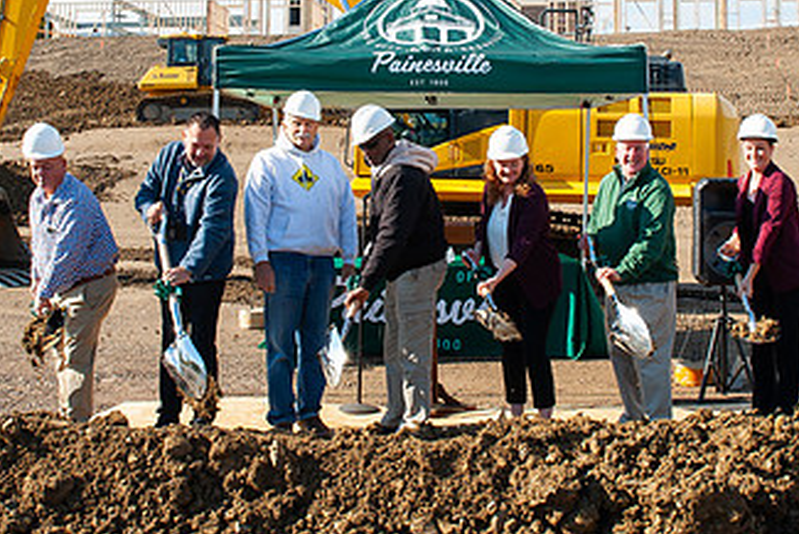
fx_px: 1110
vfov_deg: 26.7
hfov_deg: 39.5
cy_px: 140
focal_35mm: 50
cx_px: 458
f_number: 16
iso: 400
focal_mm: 24
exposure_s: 1/200
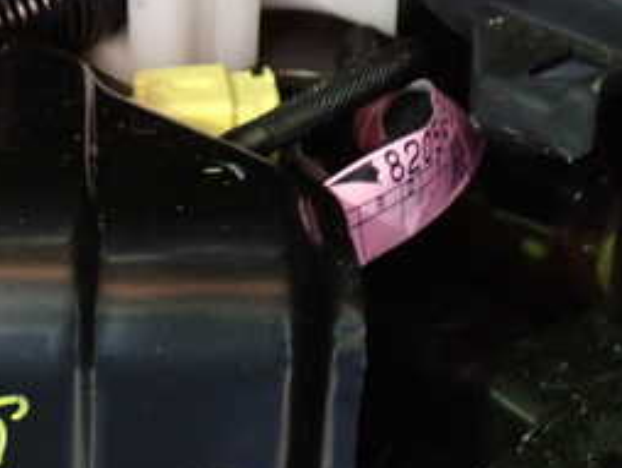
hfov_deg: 21.5
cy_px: 424
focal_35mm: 85
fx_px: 1529
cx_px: -108
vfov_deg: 17.1
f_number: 2.5
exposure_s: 1/10
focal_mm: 6.37
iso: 1000
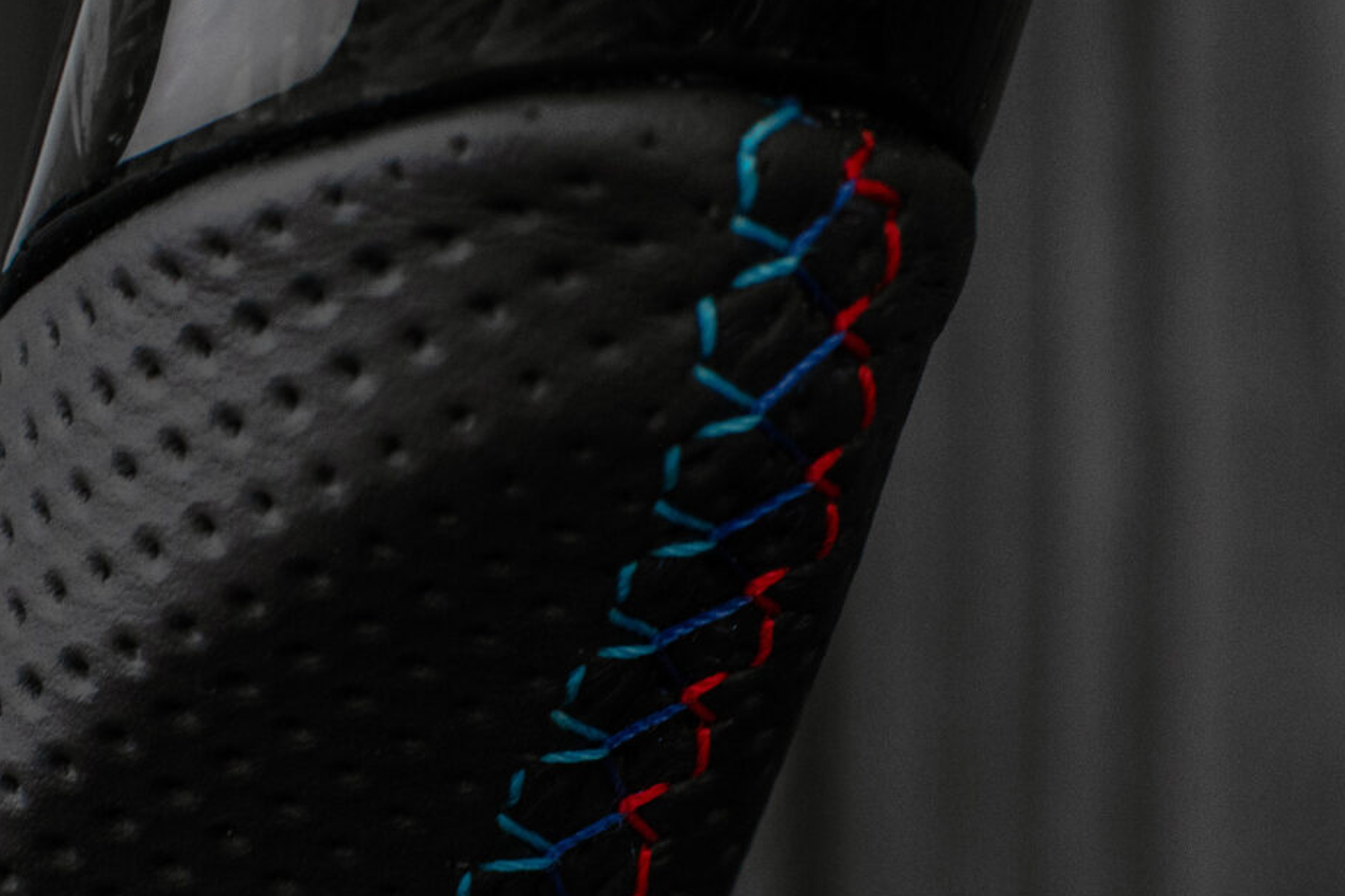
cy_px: 769
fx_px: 5431
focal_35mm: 145
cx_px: 600
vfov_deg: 9.4
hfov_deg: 14.1
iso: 500
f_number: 6.3
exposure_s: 1/125
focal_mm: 35
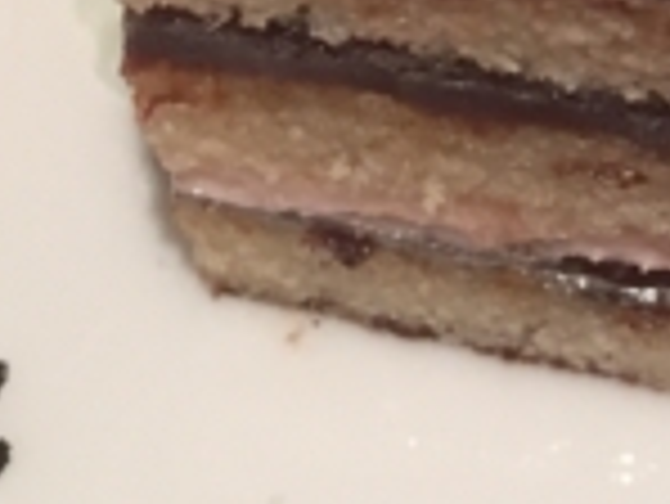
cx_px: 436
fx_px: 3022
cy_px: -774
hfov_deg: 12.6
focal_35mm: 156
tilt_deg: -56.0
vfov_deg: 8.6
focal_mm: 4.15
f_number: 2.2
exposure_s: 1/30
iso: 80
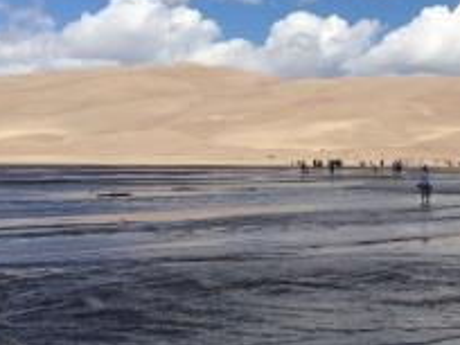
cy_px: 203
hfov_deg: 28.6
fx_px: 877
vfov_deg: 22.2
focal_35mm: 66
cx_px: 388
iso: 40
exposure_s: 1/3731
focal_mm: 4.12
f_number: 2.2
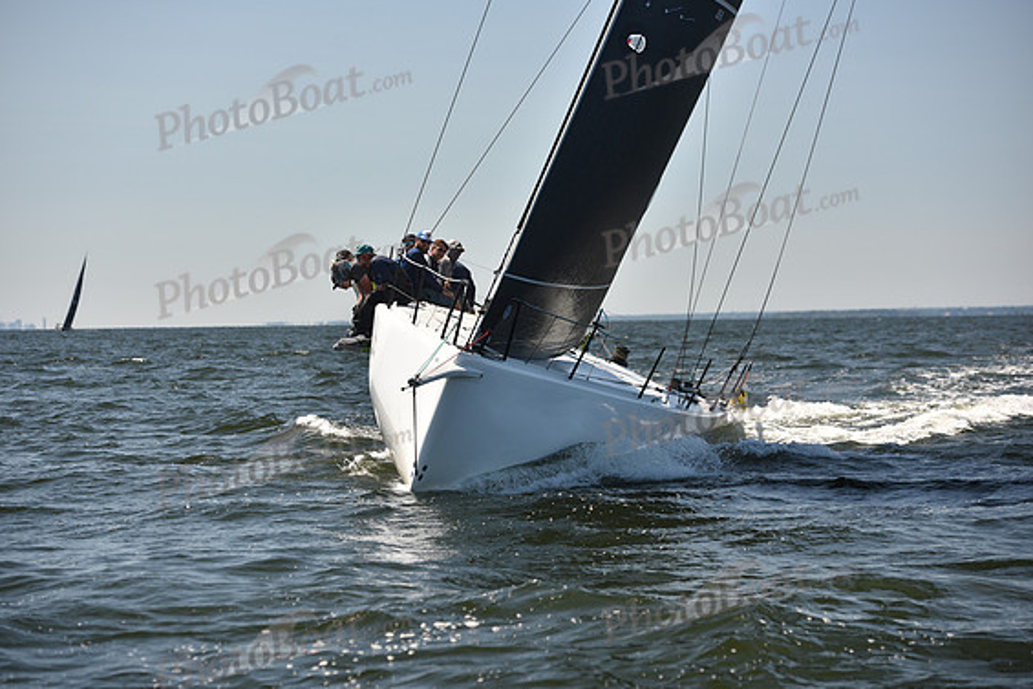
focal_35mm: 113
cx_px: 508
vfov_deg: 12.1
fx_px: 3243
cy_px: 341
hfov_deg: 18.1
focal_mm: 110
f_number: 4
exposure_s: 1/1000
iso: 250
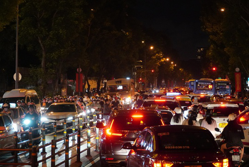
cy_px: 84
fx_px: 706
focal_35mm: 102
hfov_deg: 20.0
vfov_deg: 13.4
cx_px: 124
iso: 6400
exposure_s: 1/160
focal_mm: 68
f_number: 4
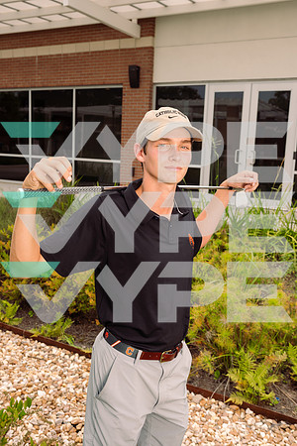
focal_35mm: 36
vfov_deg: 53.1
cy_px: 223
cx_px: 148
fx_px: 445
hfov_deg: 36.9
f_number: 8
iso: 100
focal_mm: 36
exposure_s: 1/200
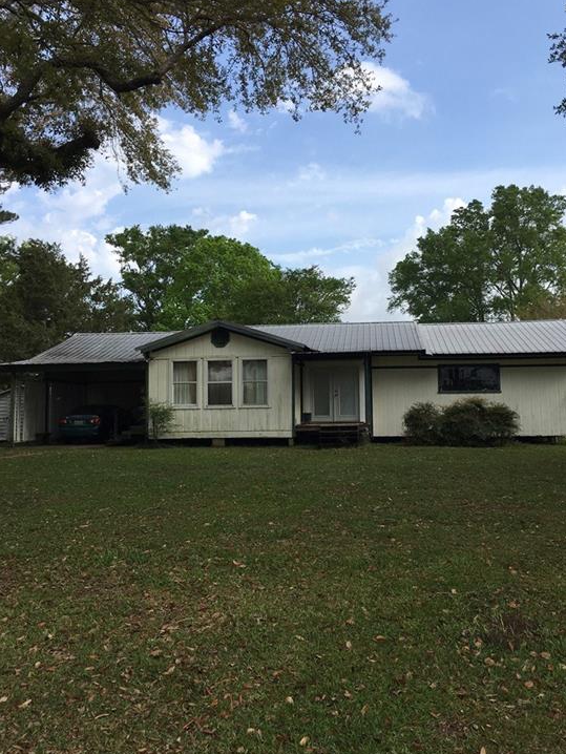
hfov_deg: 45.5
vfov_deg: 58.3
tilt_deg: +2.4
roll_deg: -0.8
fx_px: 675
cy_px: 364
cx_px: 285
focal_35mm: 31
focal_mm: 4.15
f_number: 2.2
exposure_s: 1/1350
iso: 25
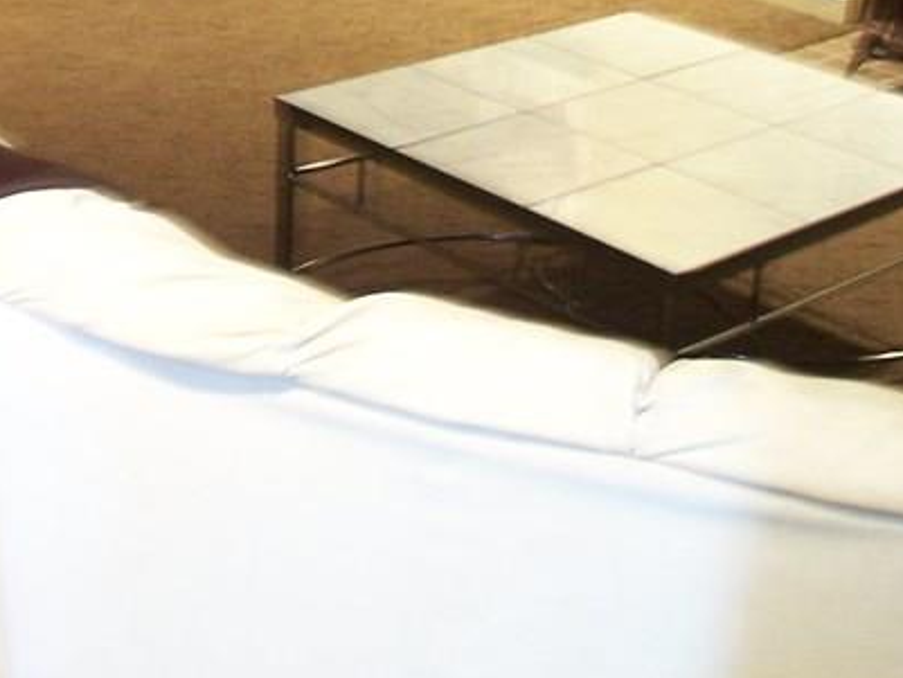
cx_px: 101
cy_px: -128
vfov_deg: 14.8
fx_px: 2531
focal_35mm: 97
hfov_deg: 19.9
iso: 140
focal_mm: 6.3
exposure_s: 1/2
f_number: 2.8
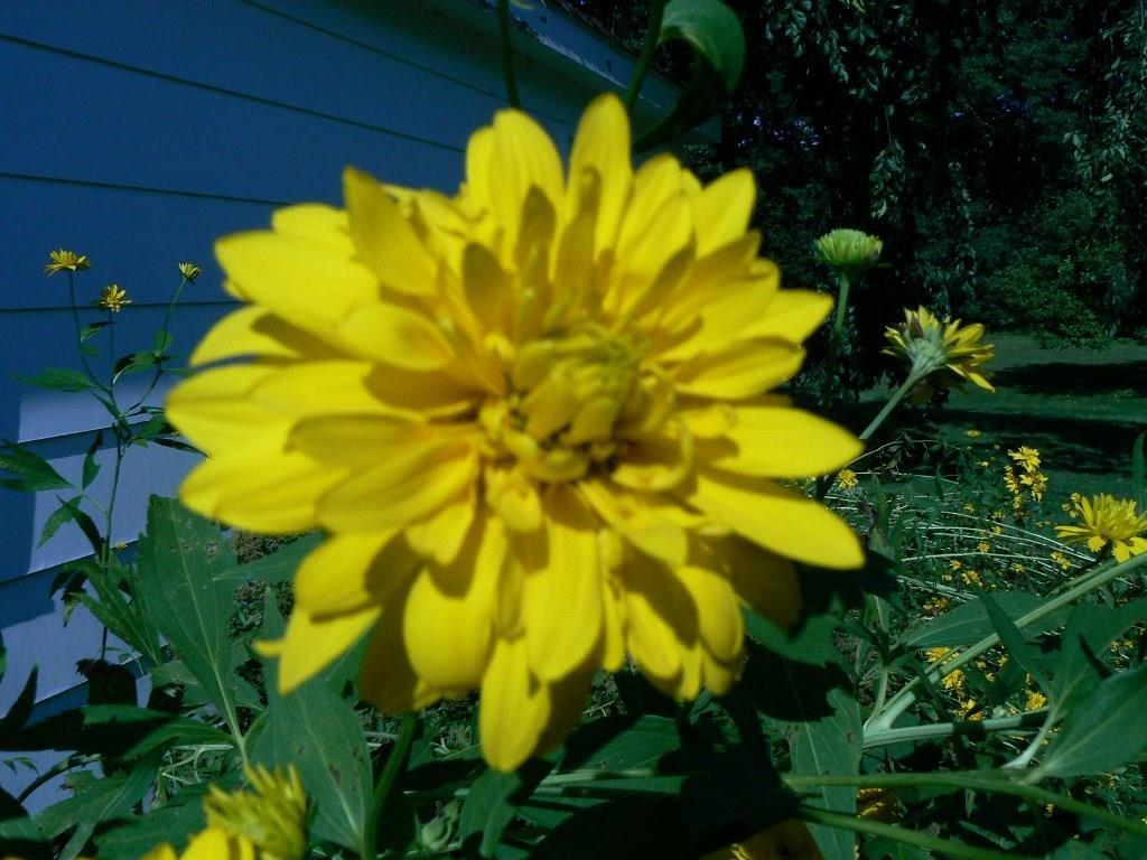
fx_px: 1193
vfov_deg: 39.7
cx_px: 574
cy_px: 430
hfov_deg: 51.4
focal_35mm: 36
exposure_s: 1/1600
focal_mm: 6
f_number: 8
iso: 200
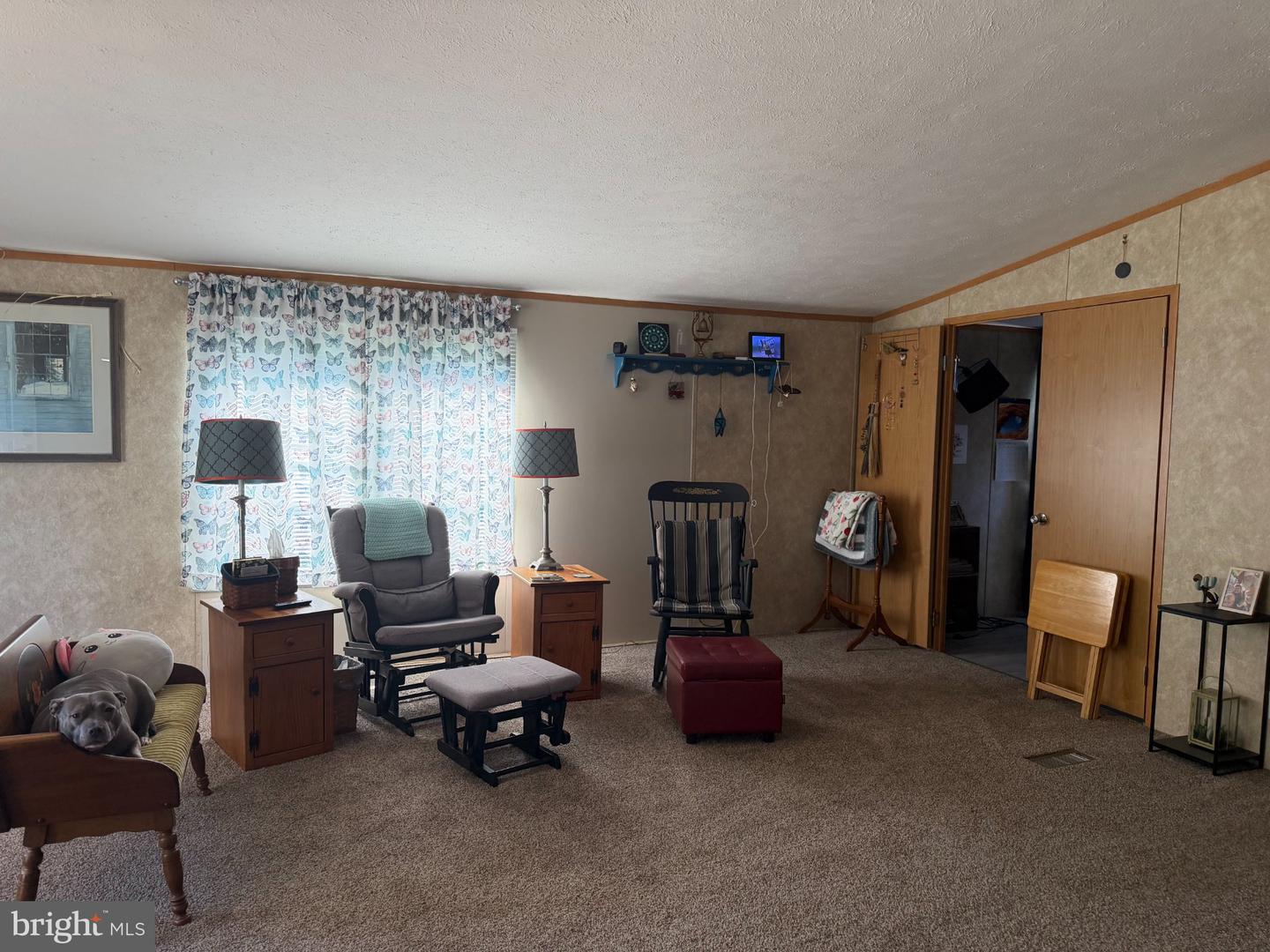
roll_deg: -0.1
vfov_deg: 56.8
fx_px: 881
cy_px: 476
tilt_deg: -4.7
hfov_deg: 71.6
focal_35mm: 24
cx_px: 635
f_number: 1.78
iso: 200
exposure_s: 1/125
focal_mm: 6.76
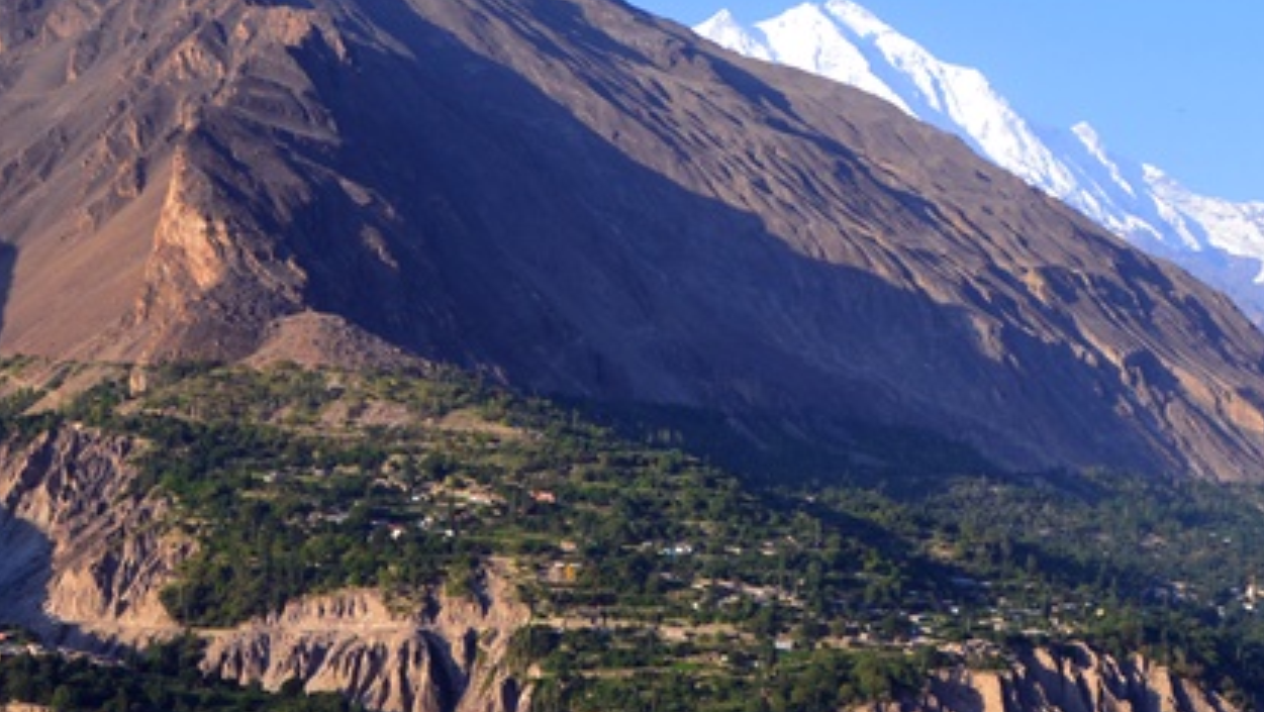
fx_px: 2045
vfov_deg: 19.7
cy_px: 427
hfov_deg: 34.3
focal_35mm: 61
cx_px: 664
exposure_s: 1/250
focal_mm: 18
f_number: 10
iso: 400
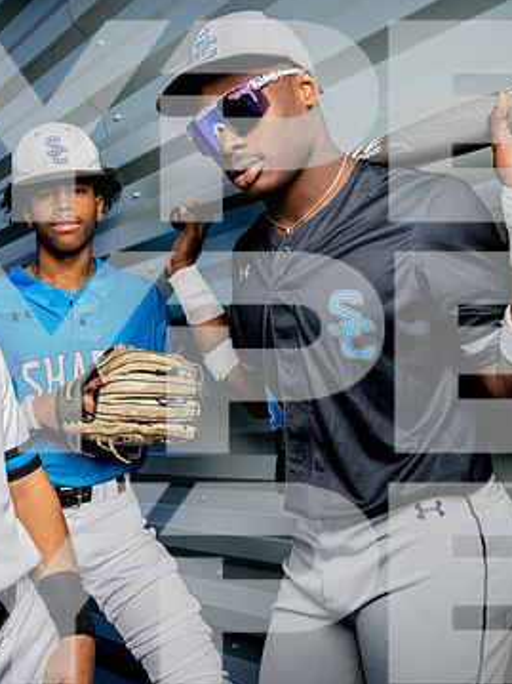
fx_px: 829
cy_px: 353
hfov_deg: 33.7
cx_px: 129
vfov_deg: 44.8
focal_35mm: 42
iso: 125
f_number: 8
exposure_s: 1/250
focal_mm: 27
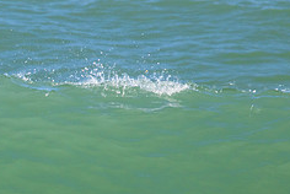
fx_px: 13469
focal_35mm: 1670
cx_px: -15
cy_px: 228
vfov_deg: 0.8
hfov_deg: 1.2
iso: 1000
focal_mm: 680
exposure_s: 1/2000
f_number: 11
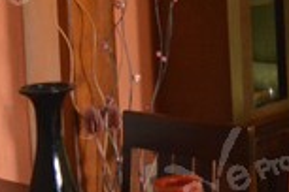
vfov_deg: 11.9
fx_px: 907
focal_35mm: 113
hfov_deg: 14.8
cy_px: -25
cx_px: 578
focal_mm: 18
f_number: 3.5
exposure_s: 1/15
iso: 4000
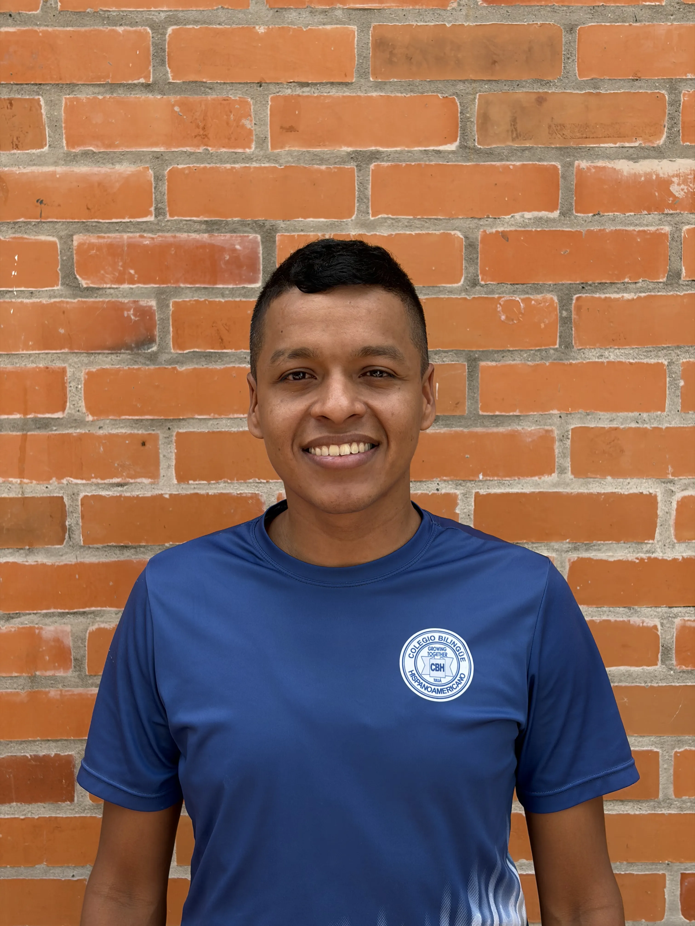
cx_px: 348
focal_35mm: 52
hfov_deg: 28.0
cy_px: 463
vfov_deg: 36.8
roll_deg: +0.5
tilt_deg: -5.6
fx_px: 1392
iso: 32
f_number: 1.6
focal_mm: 5.96
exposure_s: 1/566
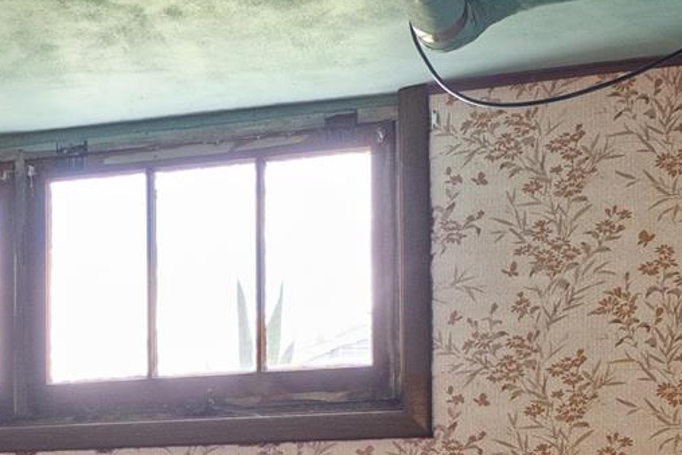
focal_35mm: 97
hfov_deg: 19.8
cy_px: 652
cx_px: -139
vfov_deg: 13.4
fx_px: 1837
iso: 640
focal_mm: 16
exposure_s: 4
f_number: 11
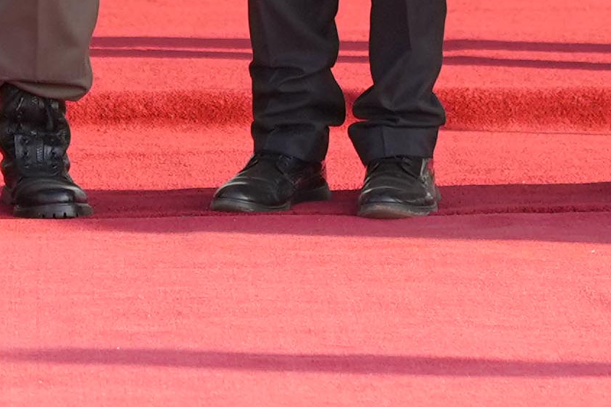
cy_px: -622
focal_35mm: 497
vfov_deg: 2.7
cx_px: -16
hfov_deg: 4.1
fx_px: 8433
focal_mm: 70
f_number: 3.2
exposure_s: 1/2500
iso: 500
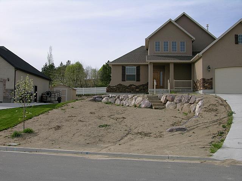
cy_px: 90
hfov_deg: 52.6
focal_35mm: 35
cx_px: 121
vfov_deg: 40.7
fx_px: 245
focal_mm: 8.9
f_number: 6.3
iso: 50
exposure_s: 1/259
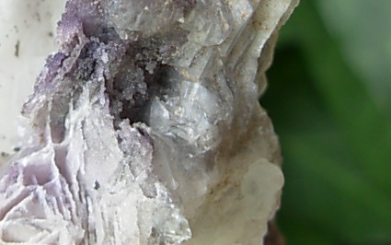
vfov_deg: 13.4
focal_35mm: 97
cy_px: 14
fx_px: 1034
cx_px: 117
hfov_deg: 21.3
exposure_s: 1/128
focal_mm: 6.3
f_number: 2.9
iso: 50
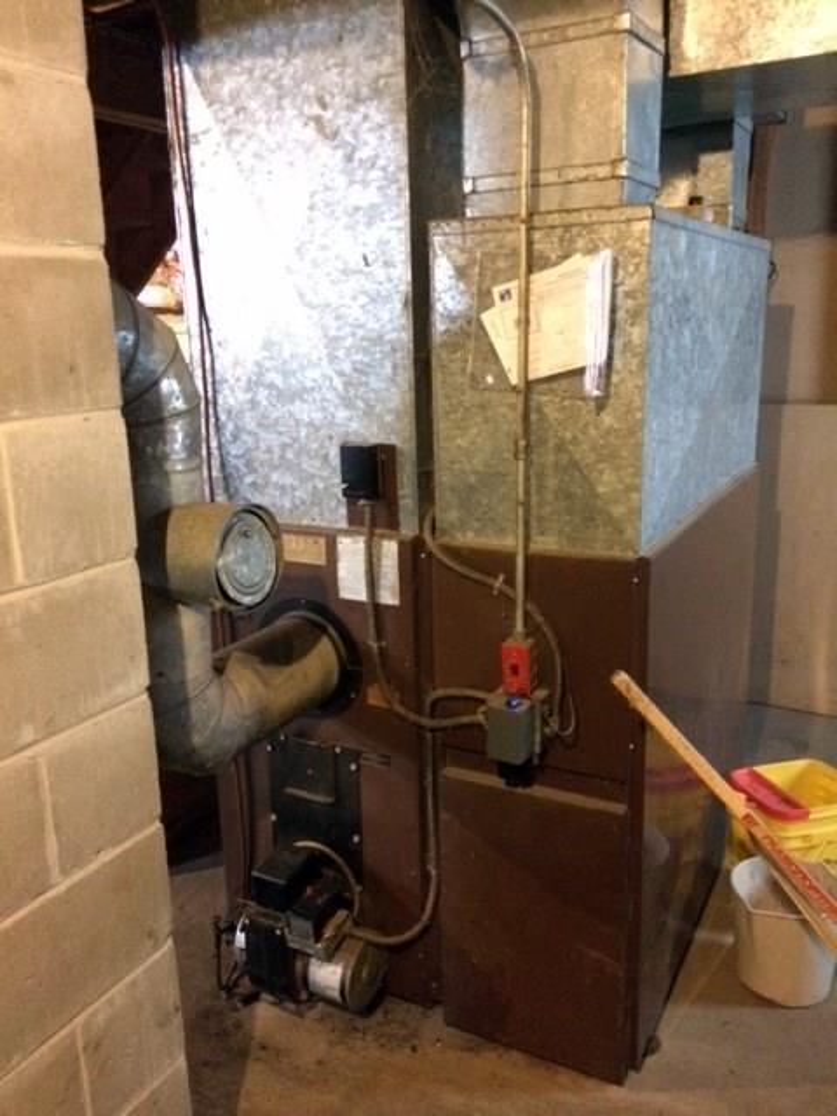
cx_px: 418
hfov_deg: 48.2
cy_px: 558
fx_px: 935
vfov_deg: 61.7
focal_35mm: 29
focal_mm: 4.15
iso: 1250
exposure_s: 1/15
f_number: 2.2
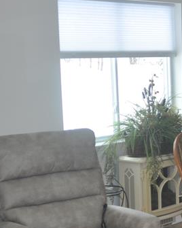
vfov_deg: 18.5
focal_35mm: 103
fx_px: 694
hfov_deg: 13.5
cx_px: 321
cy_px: 175
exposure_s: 1/125
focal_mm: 24
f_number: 2.8
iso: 200
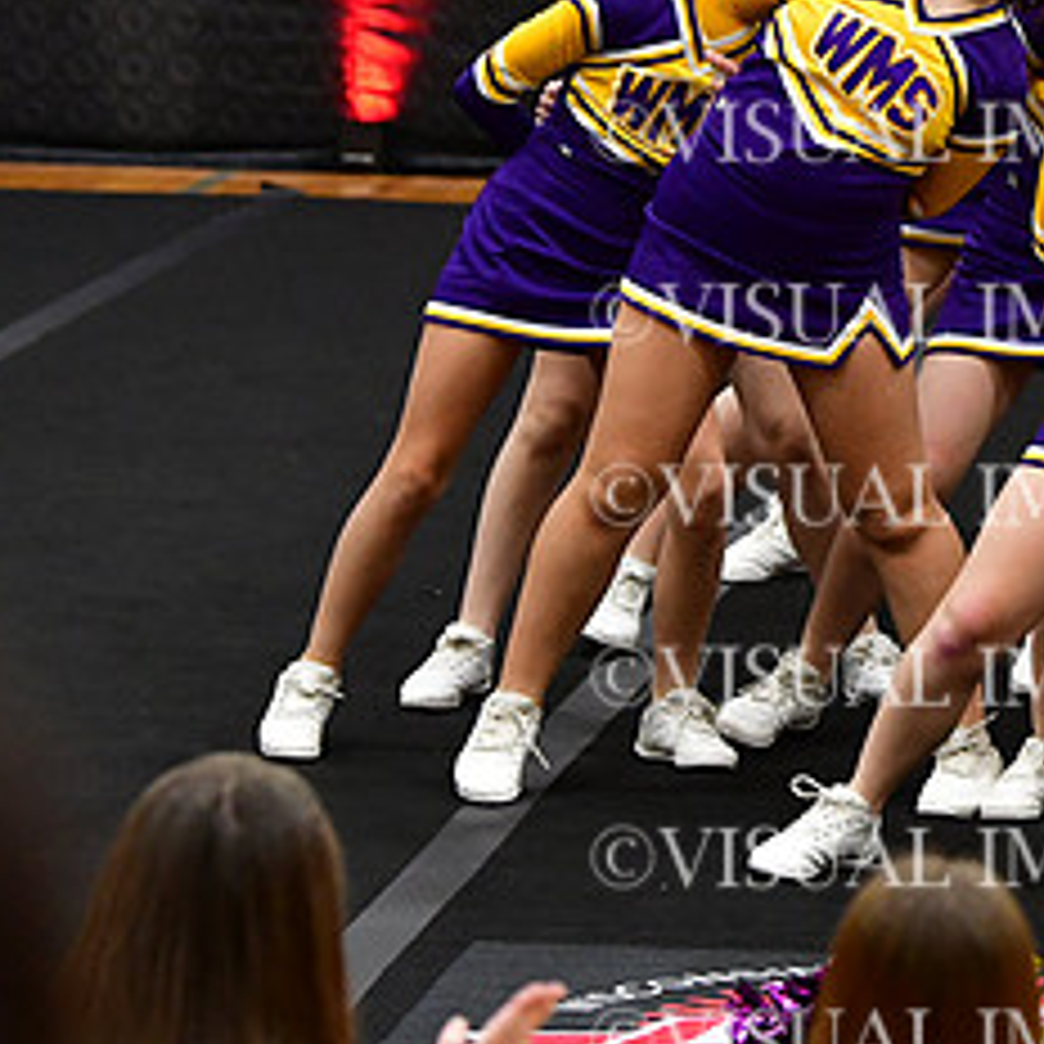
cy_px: 223
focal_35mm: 302
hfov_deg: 5.8
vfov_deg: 5.8
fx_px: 10305
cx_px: 1242
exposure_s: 1/500
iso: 4000
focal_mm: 95
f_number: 3.5
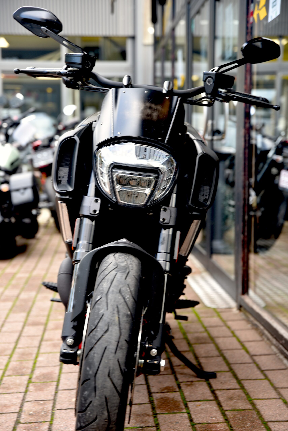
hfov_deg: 19.5
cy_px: 216
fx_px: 839
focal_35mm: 70
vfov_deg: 28.8
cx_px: 144
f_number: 3.5
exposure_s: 1/60
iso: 200
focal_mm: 70
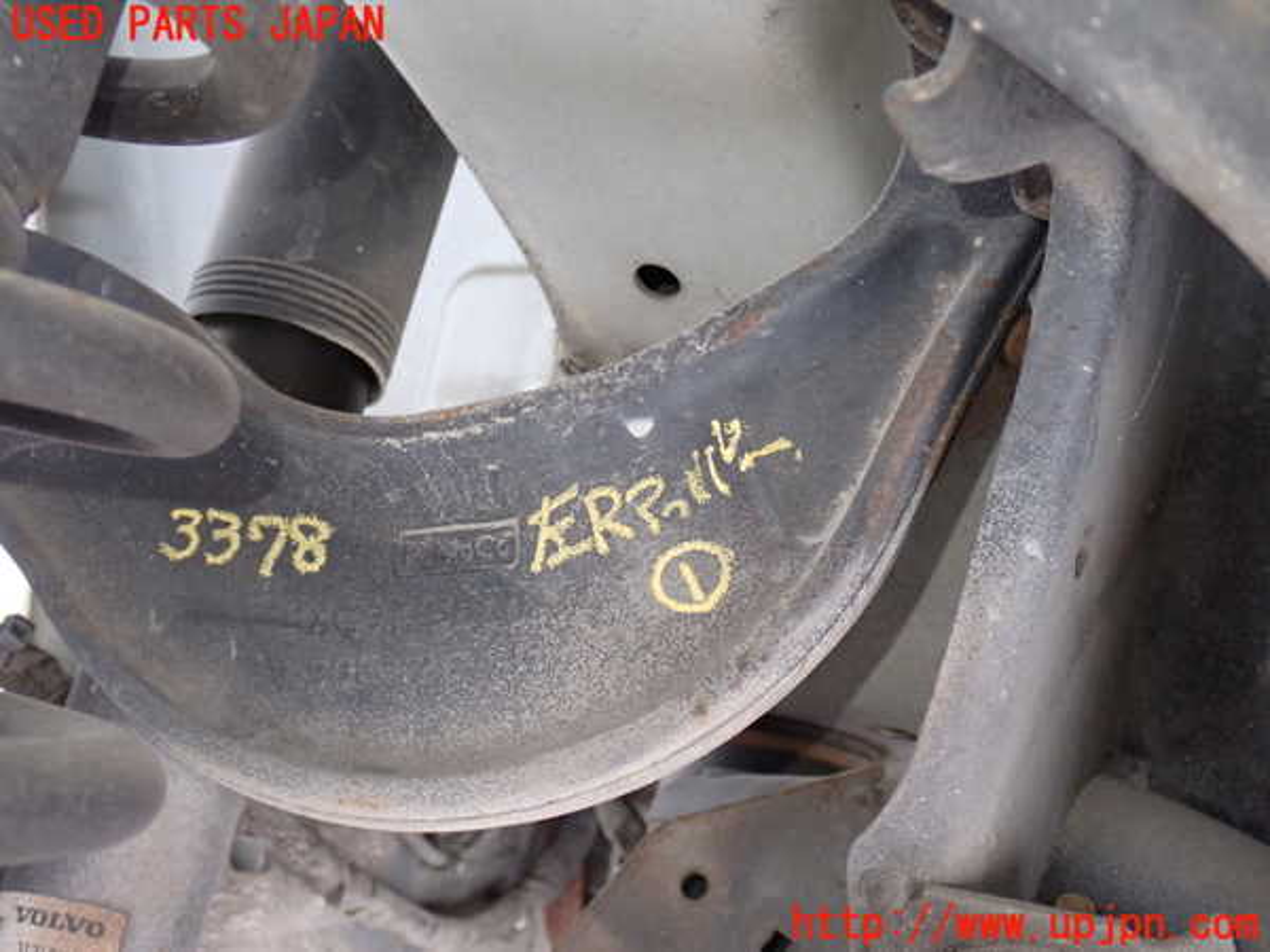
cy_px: 476
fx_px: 1834
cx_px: 635
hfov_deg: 38.2
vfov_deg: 29.1
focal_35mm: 50
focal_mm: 9.01
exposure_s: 1/30
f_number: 3.2
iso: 800
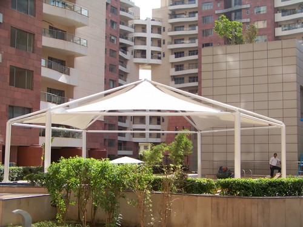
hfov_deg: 34.9
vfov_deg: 26.6
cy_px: 114
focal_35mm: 55
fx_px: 481
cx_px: 152
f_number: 3.2
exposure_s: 1/400
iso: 64
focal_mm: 9.36
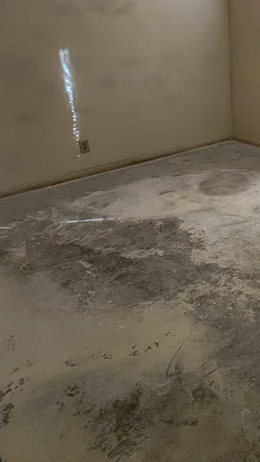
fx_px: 331
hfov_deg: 34.9
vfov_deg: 67.2
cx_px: 305
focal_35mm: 27
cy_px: 141
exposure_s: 1/30
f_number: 2.2
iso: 640
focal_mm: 2.2
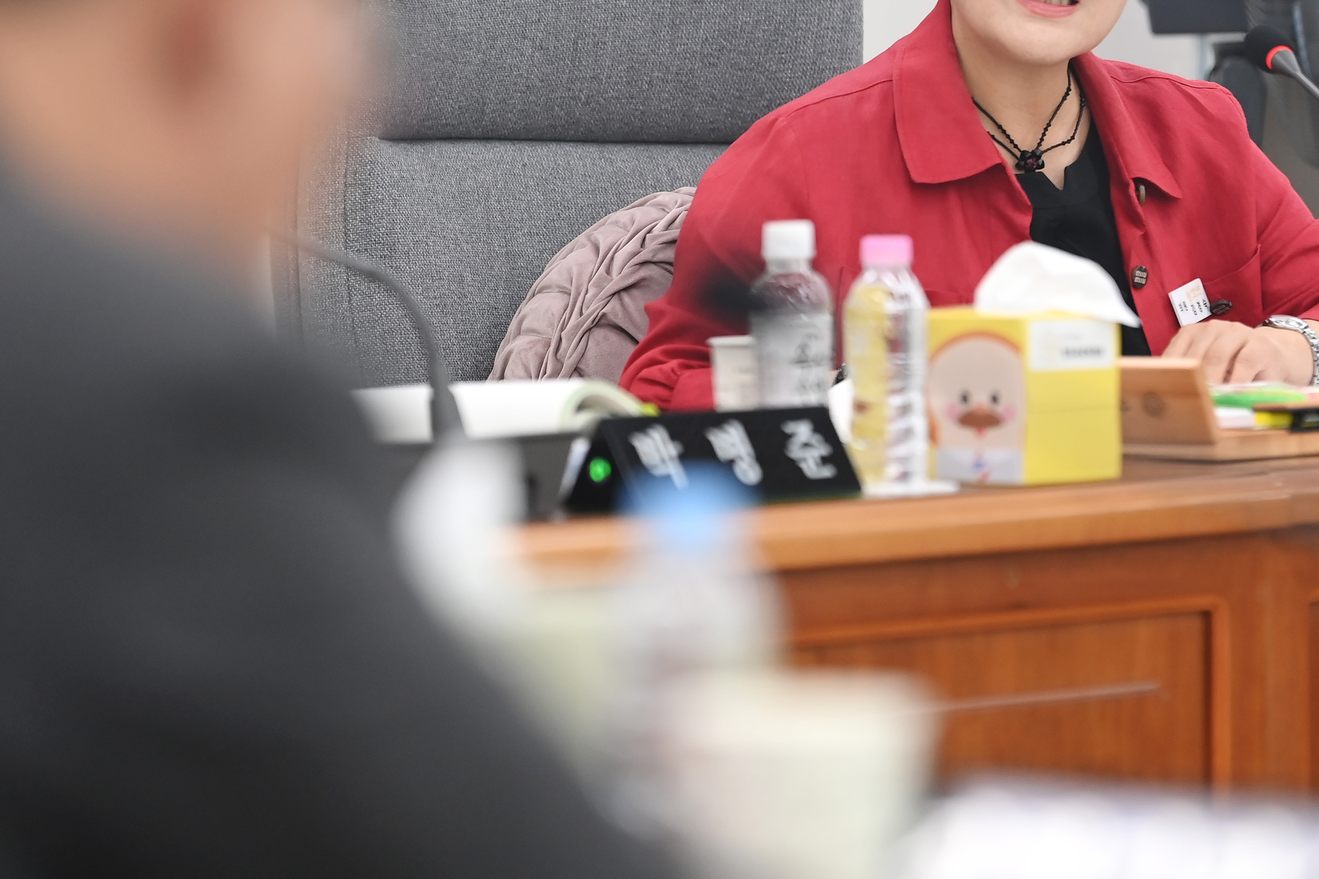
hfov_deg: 7.6
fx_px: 9928
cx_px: 766
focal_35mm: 271
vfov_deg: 5.1
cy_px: 243
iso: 800
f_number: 2.8
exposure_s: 1/320
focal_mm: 155
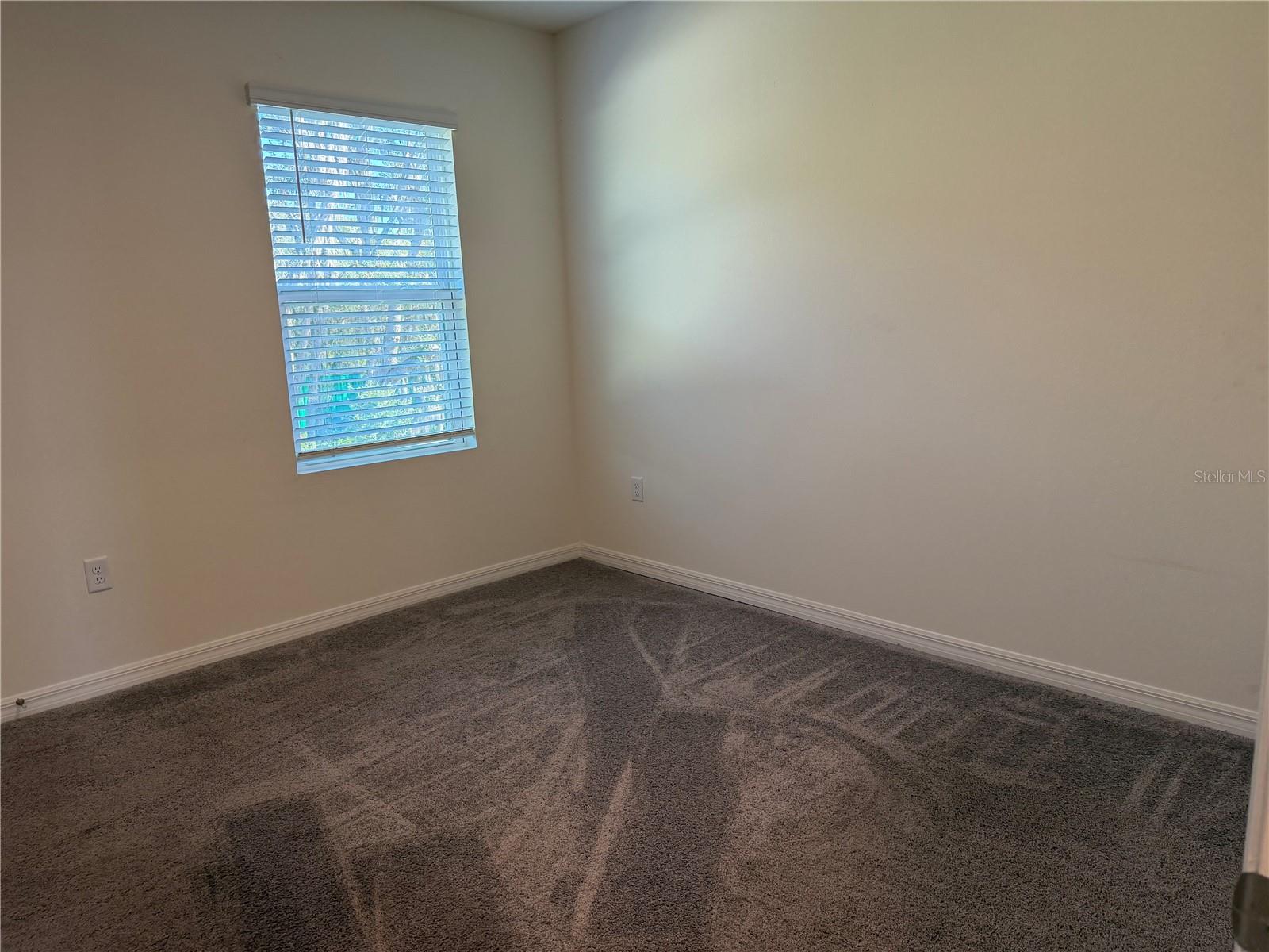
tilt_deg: -11.1
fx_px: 880
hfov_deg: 71.6
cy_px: 476
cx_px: 634
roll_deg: +2.4
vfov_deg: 56.8
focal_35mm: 24
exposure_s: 1/153
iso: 200
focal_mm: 6.76
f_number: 1.78
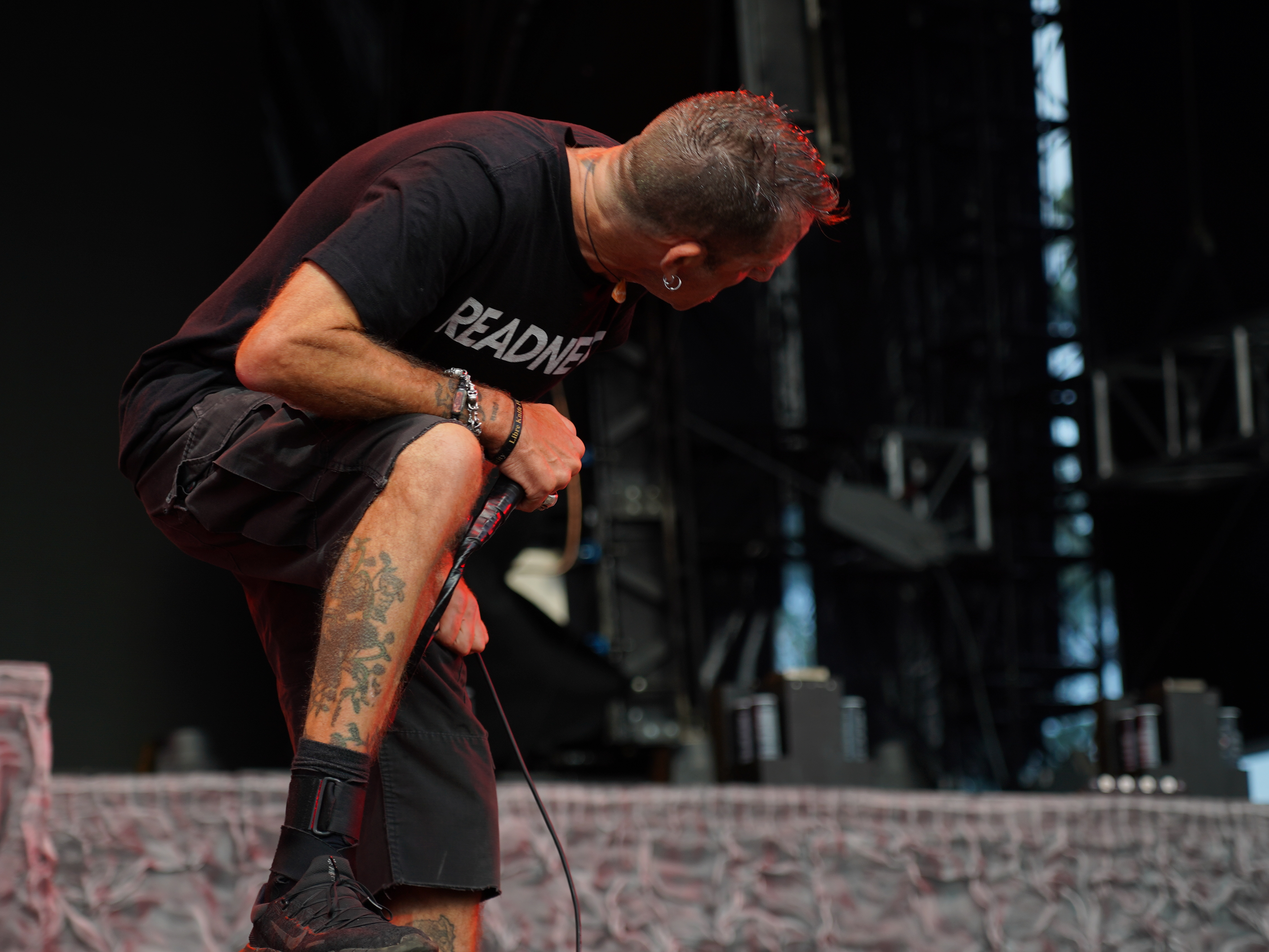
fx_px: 4876
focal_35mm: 133
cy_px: 525
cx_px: 570
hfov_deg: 14.8
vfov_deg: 11.1
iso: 200
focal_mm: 105
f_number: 4
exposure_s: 1/125
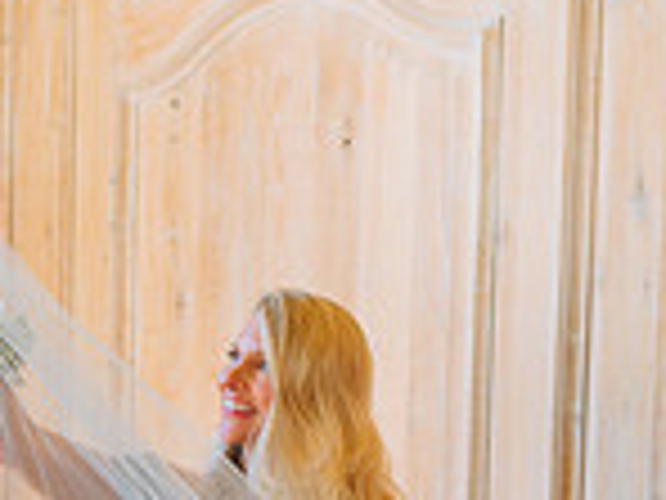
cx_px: 56
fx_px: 1962
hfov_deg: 18.9
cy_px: 514
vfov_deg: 14.3
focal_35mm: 102
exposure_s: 1/160
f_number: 2.8
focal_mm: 35
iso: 800
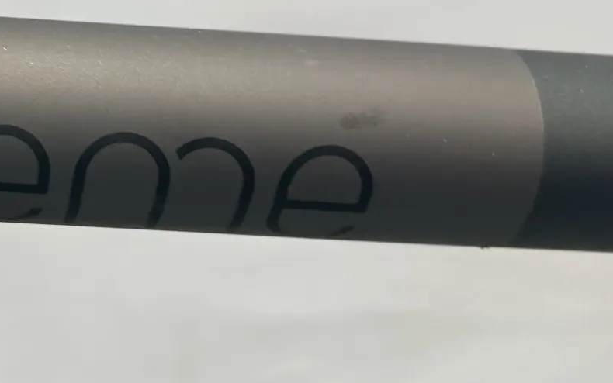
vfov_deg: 19.4
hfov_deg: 28.8
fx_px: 1119
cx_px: 8
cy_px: 130
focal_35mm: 67
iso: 40
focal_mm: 5.7
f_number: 1.5
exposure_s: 1/121
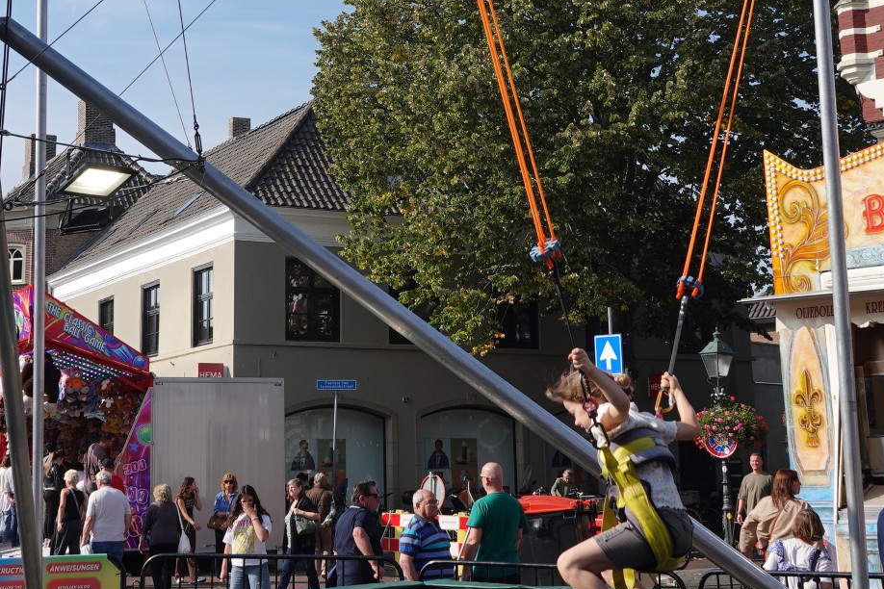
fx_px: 1473
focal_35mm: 60
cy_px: 112
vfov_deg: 22.3
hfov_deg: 33.3
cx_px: 363
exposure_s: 1/800
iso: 100
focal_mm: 12.63
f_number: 4
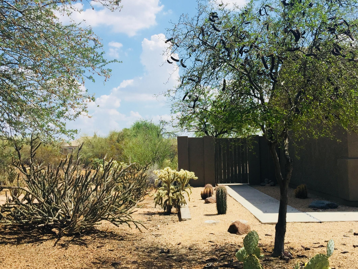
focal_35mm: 41
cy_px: 140
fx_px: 424
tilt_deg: +1.9
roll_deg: -3.0
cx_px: 191
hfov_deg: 45.7
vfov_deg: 35.1
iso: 32
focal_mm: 4.15
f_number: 2.2
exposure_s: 1/2326
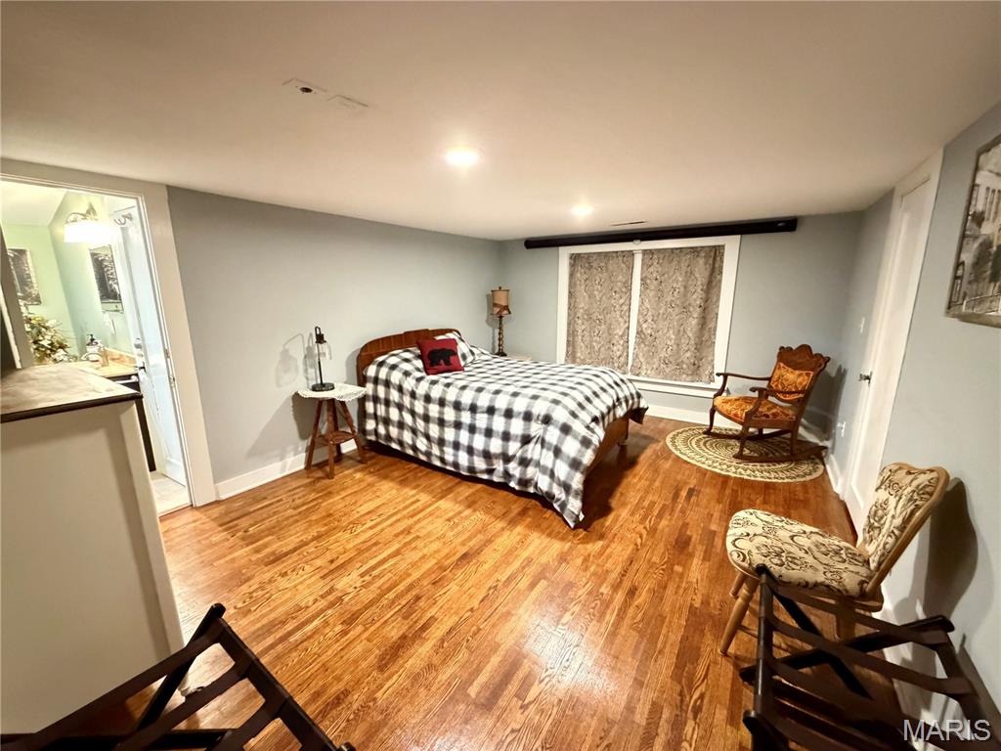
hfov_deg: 102.1
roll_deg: +0.2
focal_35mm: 14
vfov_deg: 85.7
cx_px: 500
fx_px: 405
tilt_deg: -12.1
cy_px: 376
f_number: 2.2
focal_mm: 2.22
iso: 1600
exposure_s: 1/30
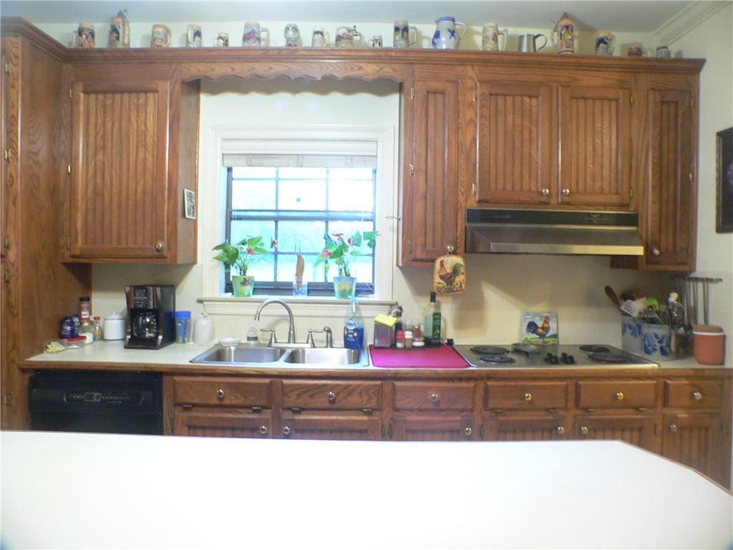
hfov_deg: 51.4
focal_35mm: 36
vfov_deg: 39.7
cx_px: 366
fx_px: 762
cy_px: 275
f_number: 2.8
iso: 200
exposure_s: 1/5
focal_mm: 6
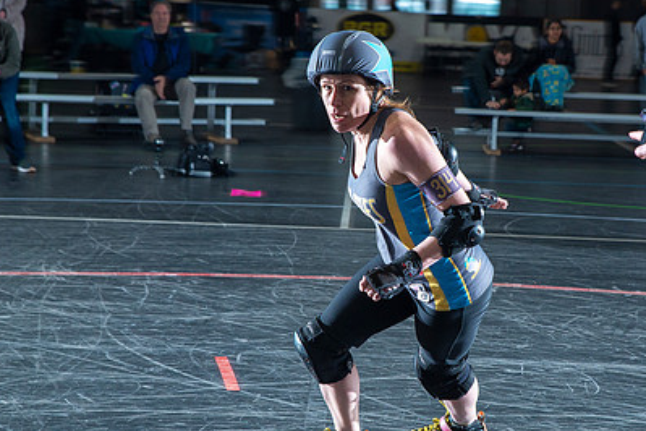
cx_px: 419
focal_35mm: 96
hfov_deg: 21.2
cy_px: 250
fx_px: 1723
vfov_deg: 14.2
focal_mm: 66
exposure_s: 1/160
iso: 800
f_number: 7.1
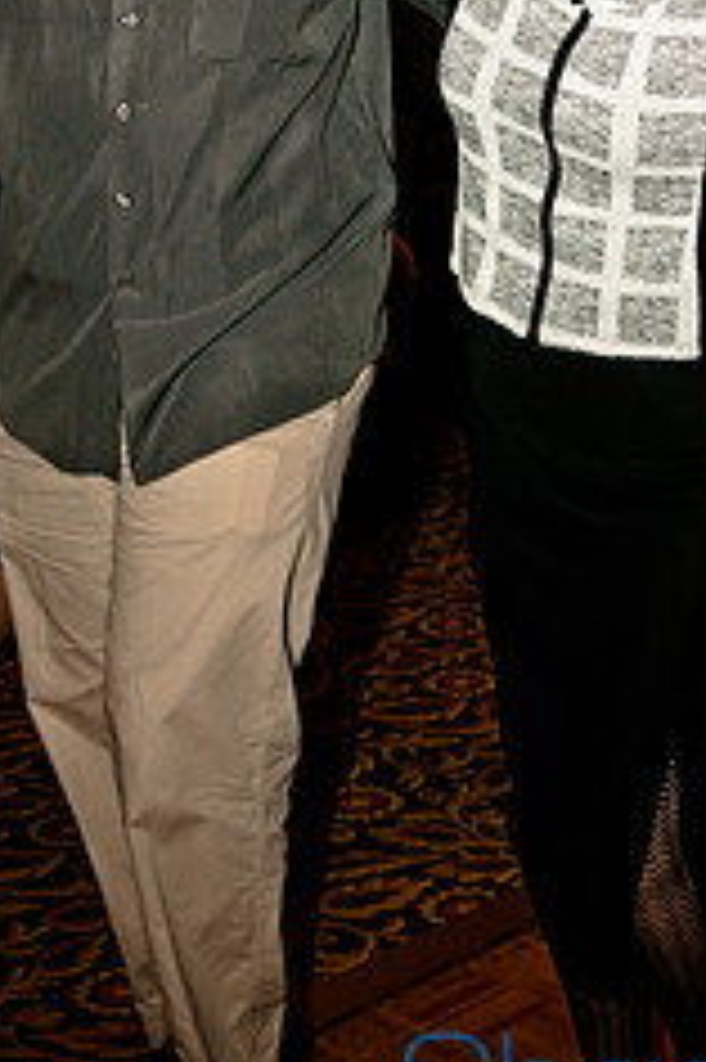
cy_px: 302
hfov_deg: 17.0
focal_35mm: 80
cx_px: 438
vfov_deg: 25.2
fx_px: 2357
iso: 400
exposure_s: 1/200
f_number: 3.2
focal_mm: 28
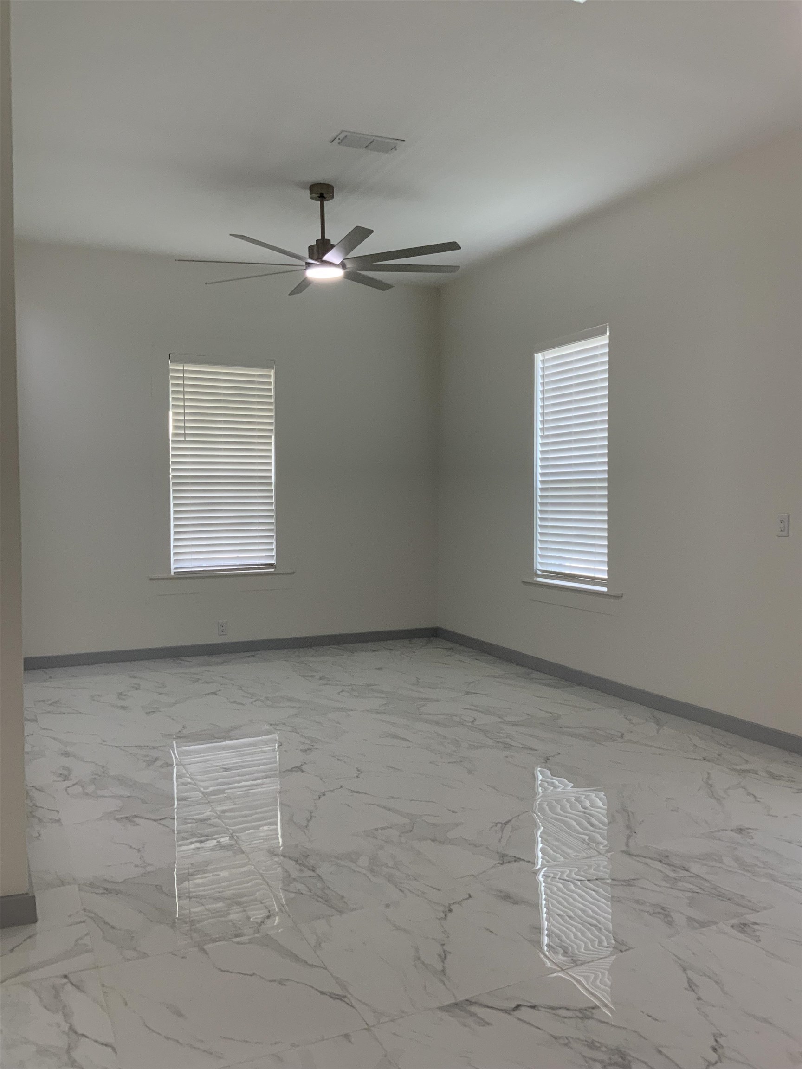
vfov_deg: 61.7
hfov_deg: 48.2
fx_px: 896
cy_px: 534
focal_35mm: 29
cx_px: 401
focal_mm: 3
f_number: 1.8
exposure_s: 1/120
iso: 64
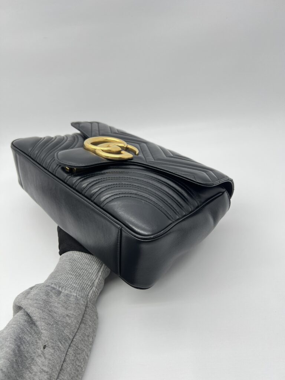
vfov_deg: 67.3
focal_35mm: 26
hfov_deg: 53.1
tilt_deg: -38.4
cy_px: 190
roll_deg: +7.6
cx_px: 142
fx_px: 285
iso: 40
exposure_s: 1/100
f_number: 1.5
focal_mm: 5.7
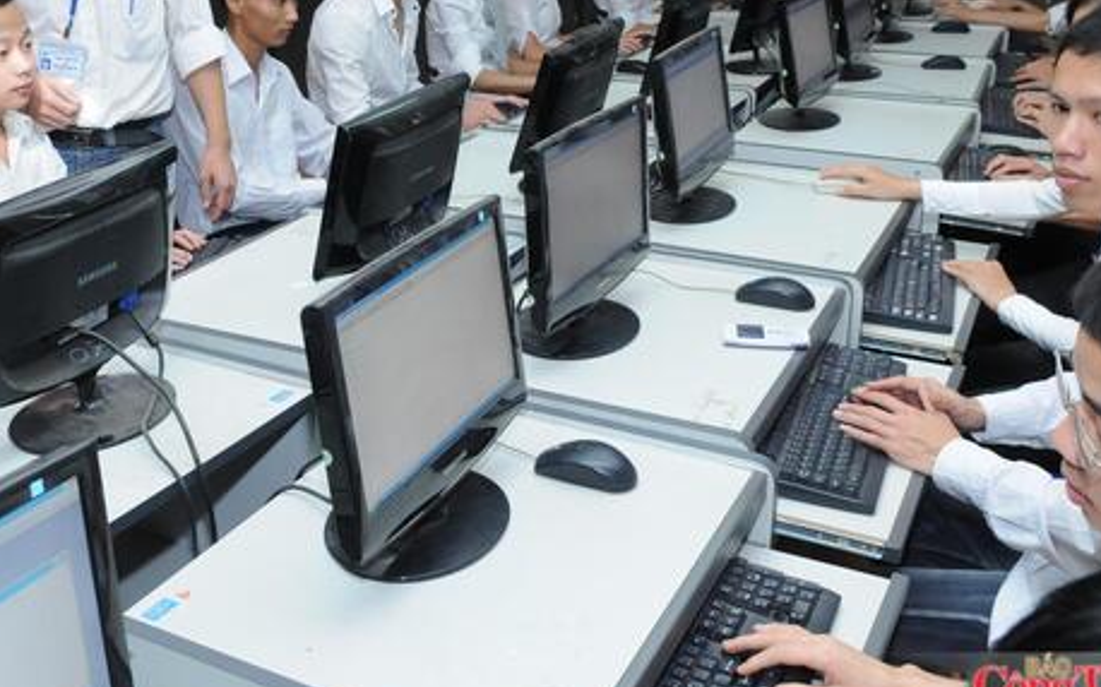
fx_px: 1224
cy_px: 183
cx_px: 401
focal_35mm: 41
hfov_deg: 47.9
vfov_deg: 30.9
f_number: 5.6
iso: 800
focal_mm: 17
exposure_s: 1/60
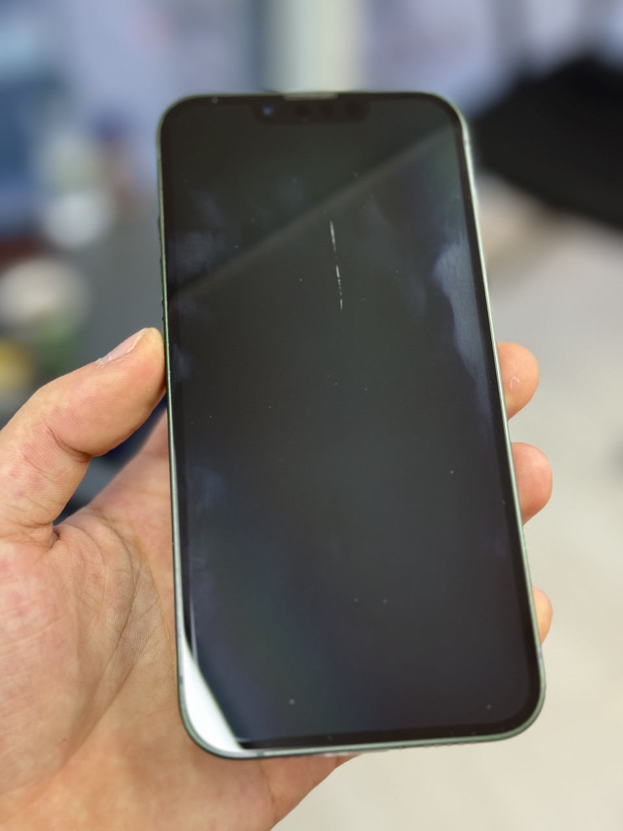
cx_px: 312
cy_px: 416
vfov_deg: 39.7
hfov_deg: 30.3
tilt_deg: -46.1
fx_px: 1152
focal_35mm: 48
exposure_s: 1/52
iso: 200
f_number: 1.78
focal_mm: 6.76
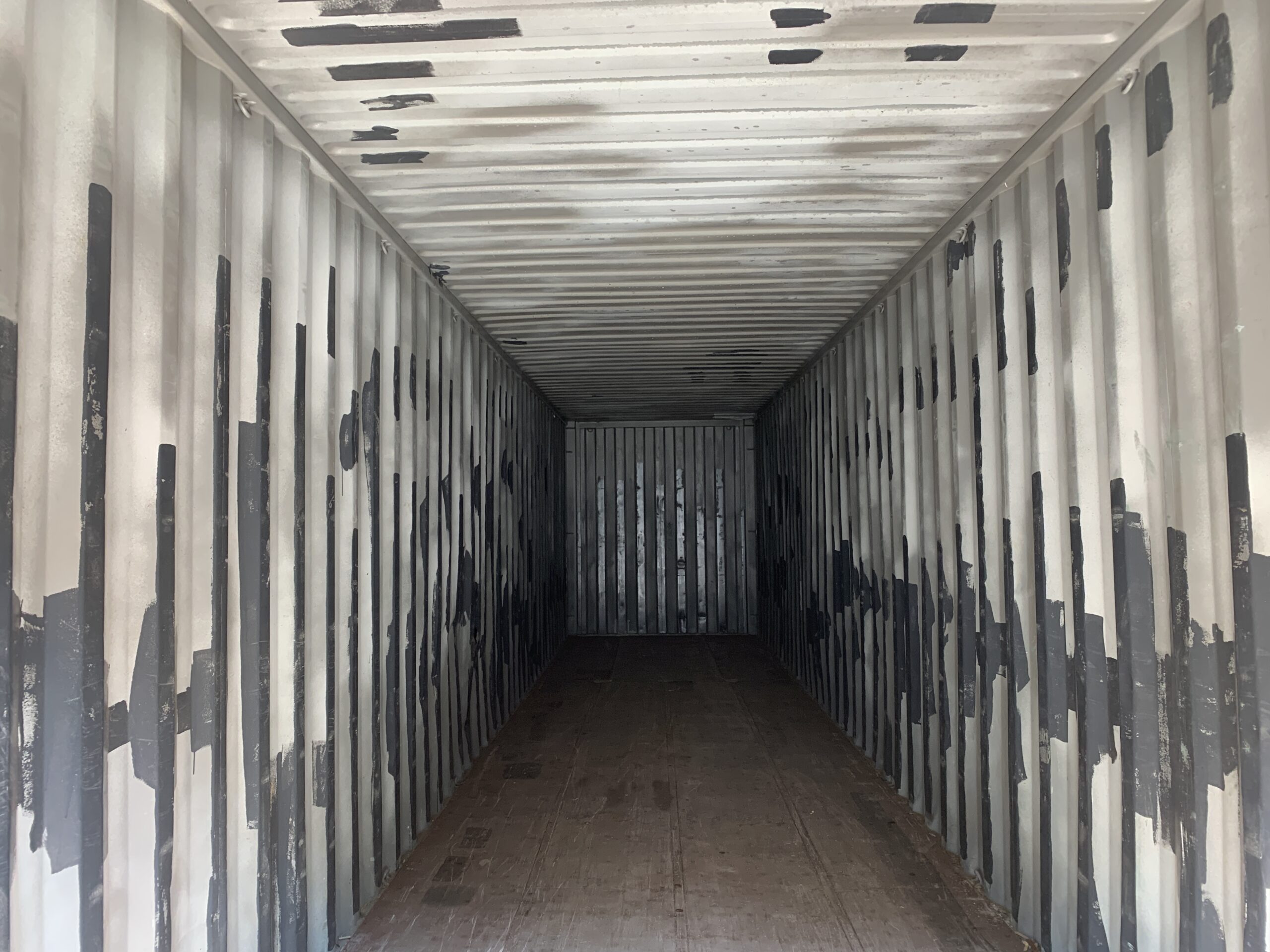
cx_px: 635
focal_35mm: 26
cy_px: 476
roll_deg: +1.1
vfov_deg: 53.1
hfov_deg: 67.3
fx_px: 954
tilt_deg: +2.9
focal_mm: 4.25
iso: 100
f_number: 1.8
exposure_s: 1/111
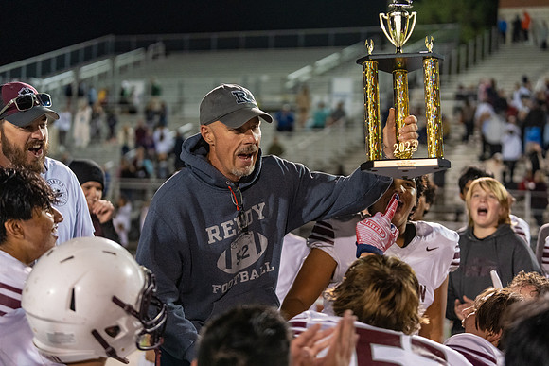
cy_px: 183
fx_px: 1068
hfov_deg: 28.8
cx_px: 274
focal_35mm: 70
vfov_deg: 19.5
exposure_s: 1/500
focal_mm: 70
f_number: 2.8
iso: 5000
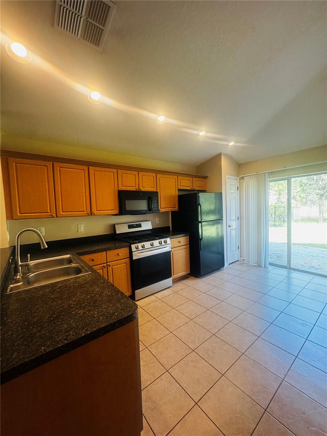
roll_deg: +2.2
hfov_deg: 85.7
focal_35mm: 14
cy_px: 218
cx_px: 164
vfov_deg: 102.1
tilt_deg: -3.4
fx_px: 176
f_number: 2.2
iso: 320
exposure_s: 1/120
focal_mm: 2.22
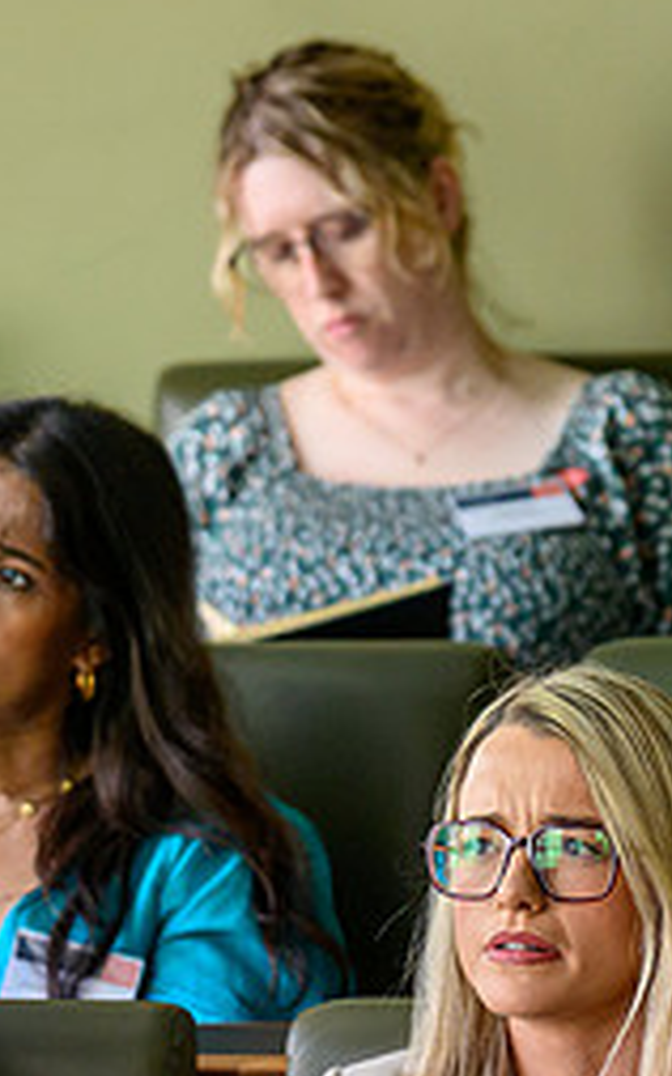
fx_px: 16096
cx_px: 170
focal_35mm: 549
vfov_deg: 3.8
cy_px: 778
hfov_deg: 2.4
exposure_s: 1/200
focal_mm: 150
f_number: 2.8
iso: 1400
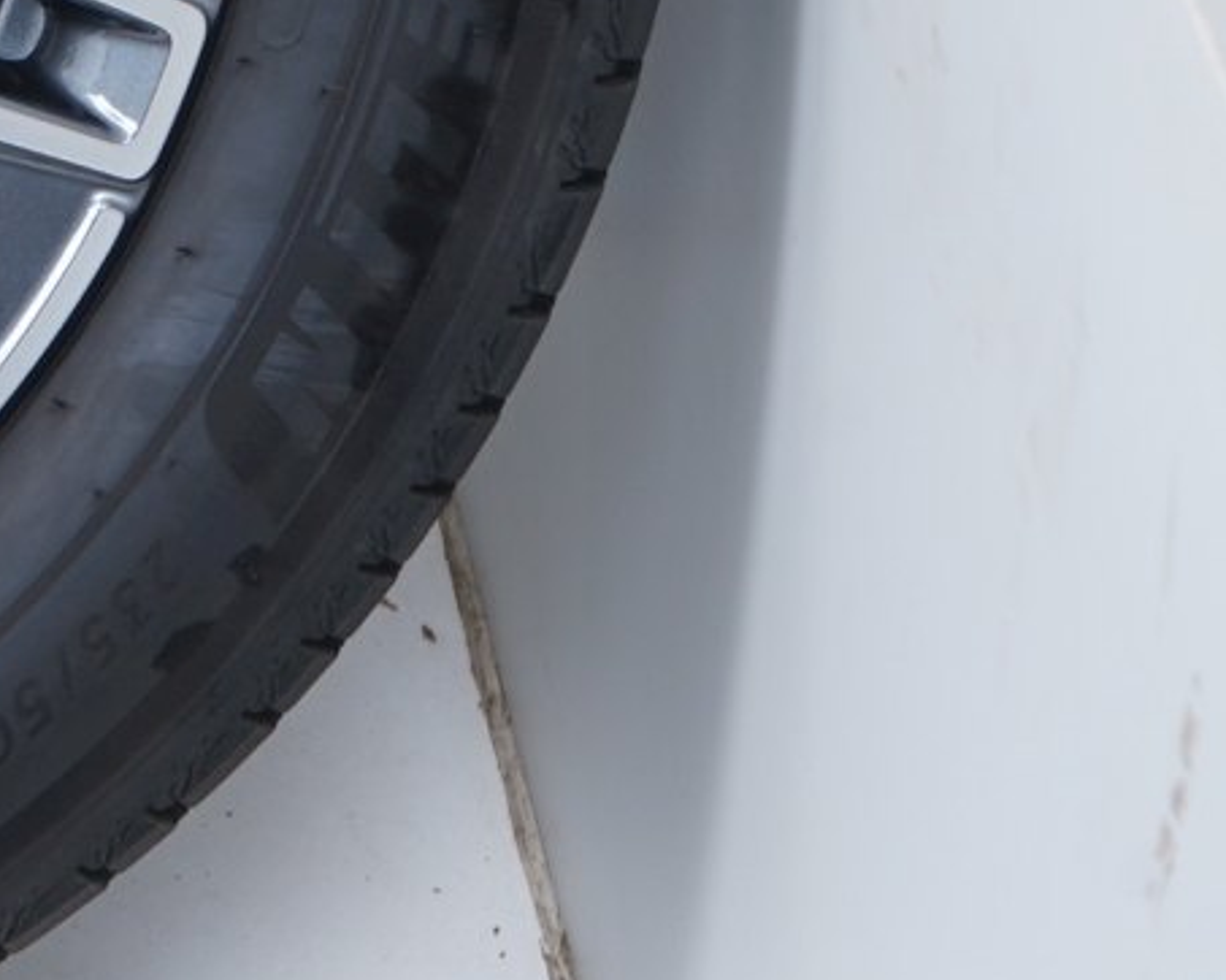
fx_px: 6637
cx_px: -977
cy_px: -332
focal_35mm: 183
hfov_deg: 10.0
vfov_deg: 8.3
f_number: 7.1
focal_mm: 46
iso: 250
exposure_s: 1/125
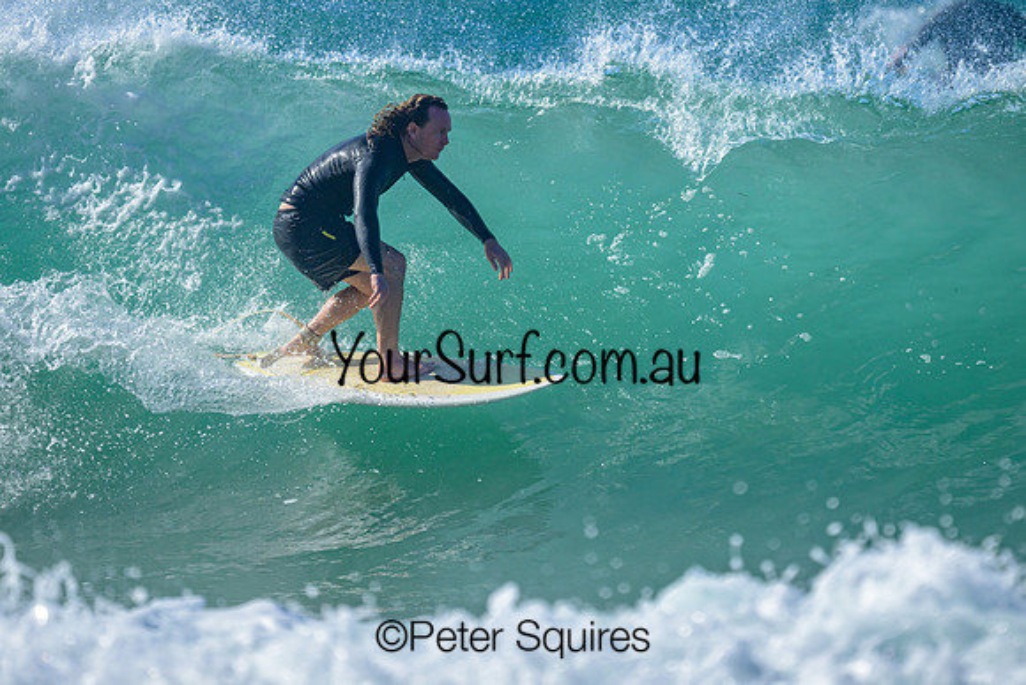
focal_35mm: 1072
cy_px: 227
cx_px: 508
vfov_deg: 1.3
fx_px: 30567
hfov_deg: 1.9
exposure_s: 1/2000
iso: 280
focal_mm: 800
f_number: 6.3
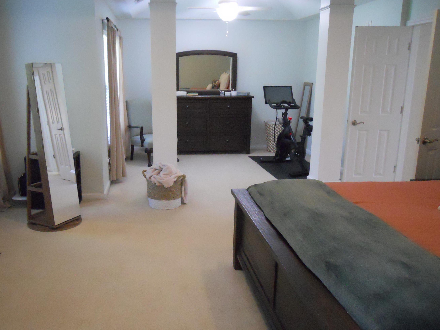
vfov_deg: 42.9
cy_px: 174
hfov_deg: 55.1
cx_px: 186
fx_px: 419
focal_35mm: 33
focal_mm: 5
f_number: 2.7
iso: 800
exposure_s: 1/100
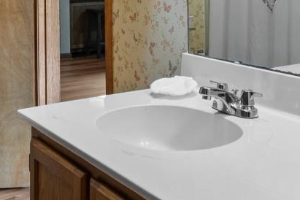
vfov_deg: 20.2
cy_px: -41
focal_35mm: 63
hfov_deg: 31.7
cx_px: 191
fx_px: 525
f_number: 4.8
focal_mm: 11
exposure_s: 1/2
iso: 100
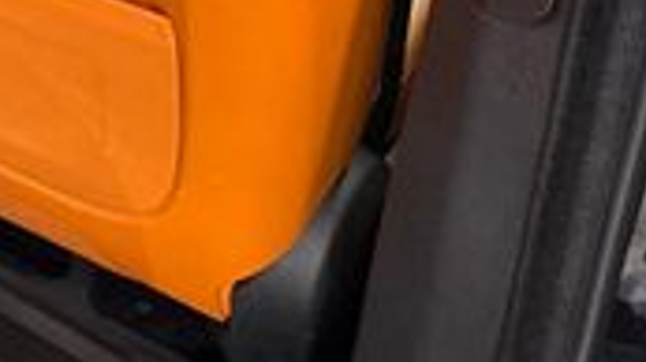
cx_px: -426
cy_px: -437
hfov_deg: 18.5
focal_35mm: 97
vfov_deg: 11.0
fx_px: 1660
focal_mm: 6.76
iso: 250
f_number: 1.78
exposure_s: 1/60
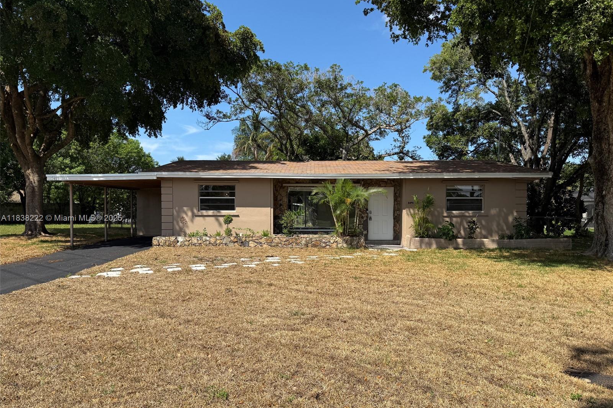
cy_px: 219
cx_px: 306
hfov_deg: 71.5
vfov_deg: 51.2
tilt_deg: -1.3
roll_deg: +0.4
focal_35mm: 25
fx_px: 426
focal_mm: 6.76
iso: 80
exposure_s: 1/3584
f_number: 1.78
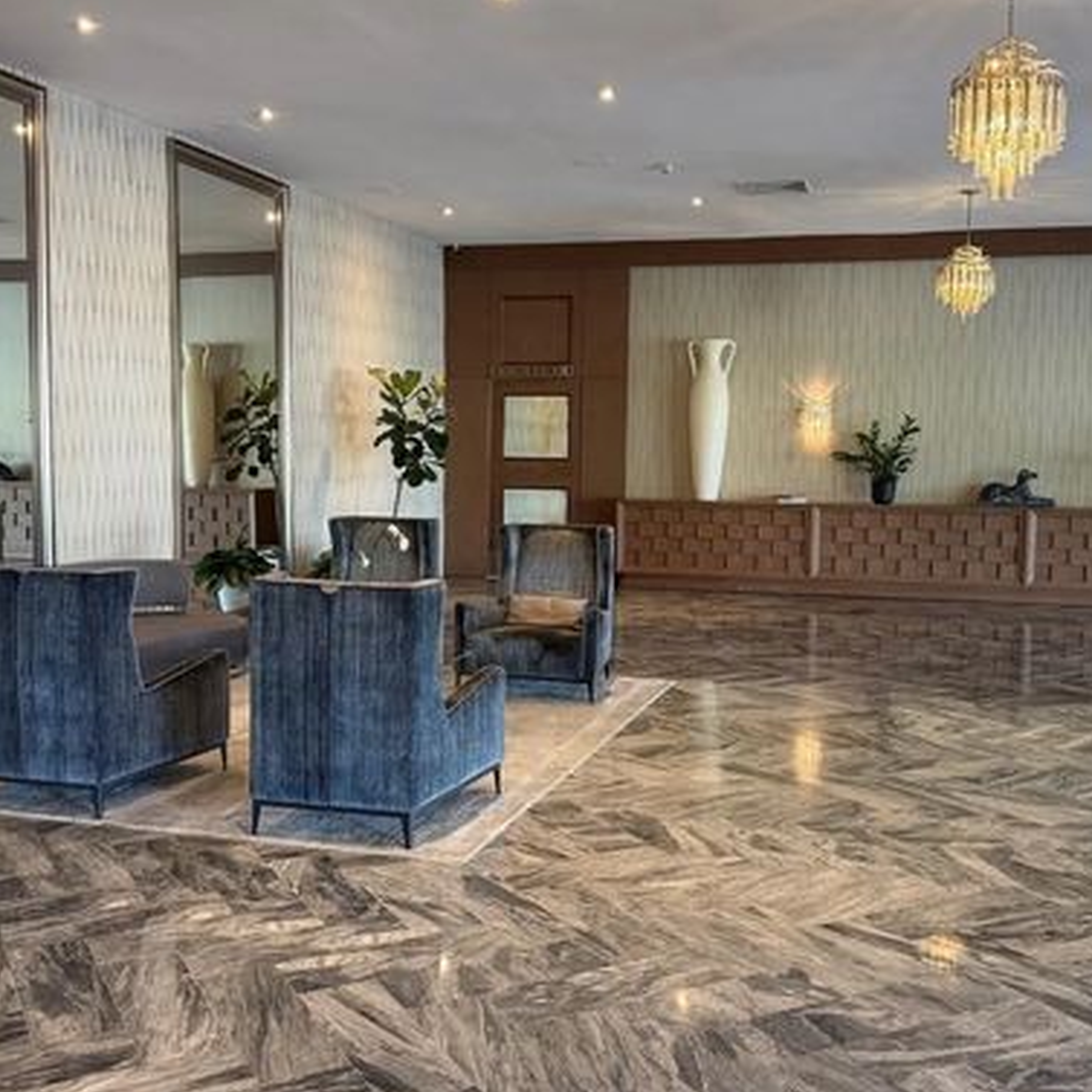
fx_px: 1285
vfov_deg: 46.0
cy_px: 545
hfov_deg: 46.0
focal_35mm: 36
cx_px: 550
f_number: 1.78
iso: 250
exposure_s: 1/60
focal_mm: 6.76
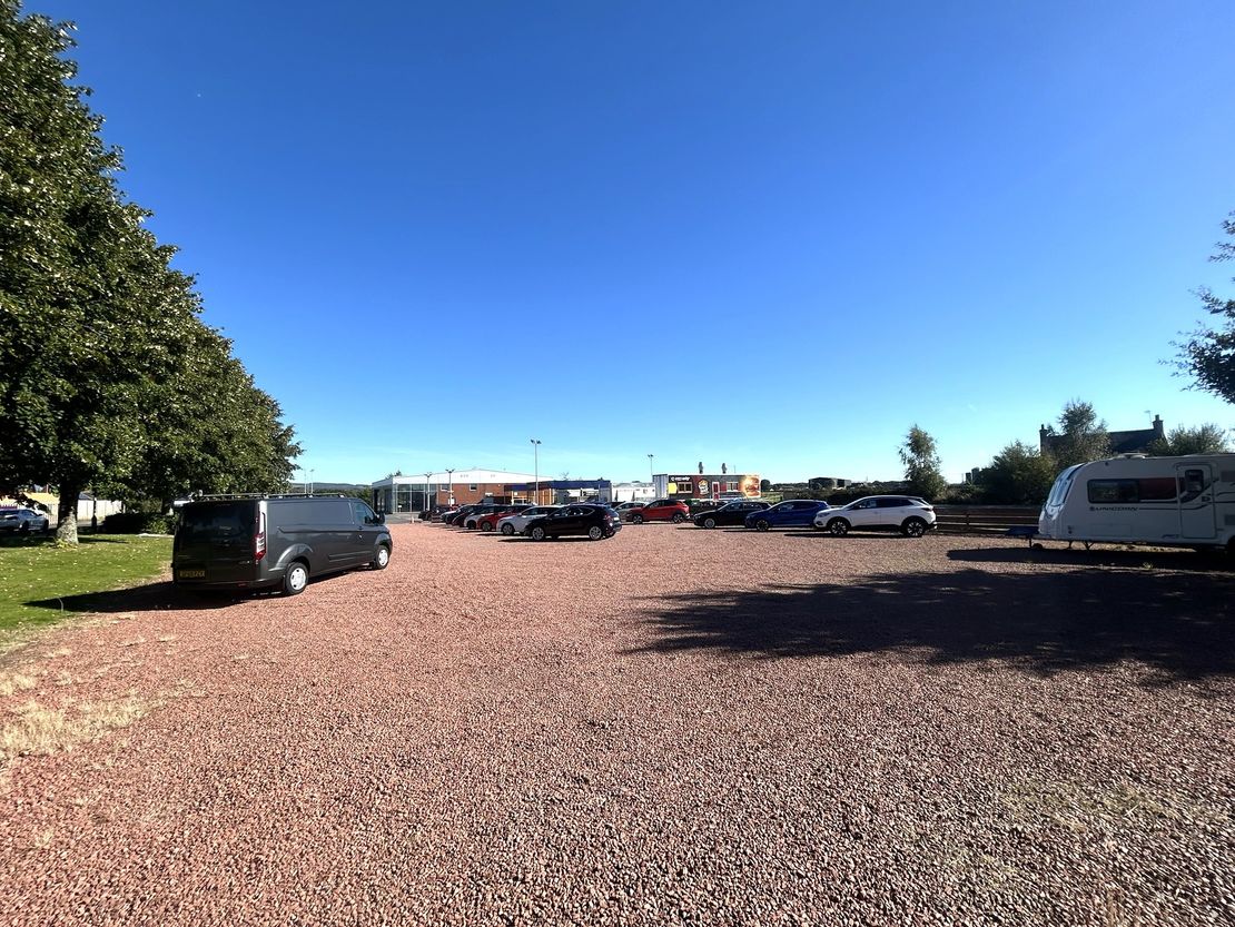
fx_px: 500
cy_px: 464
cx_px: 618
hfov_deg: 102.1
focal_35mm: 14
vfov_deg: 85.7
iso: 32
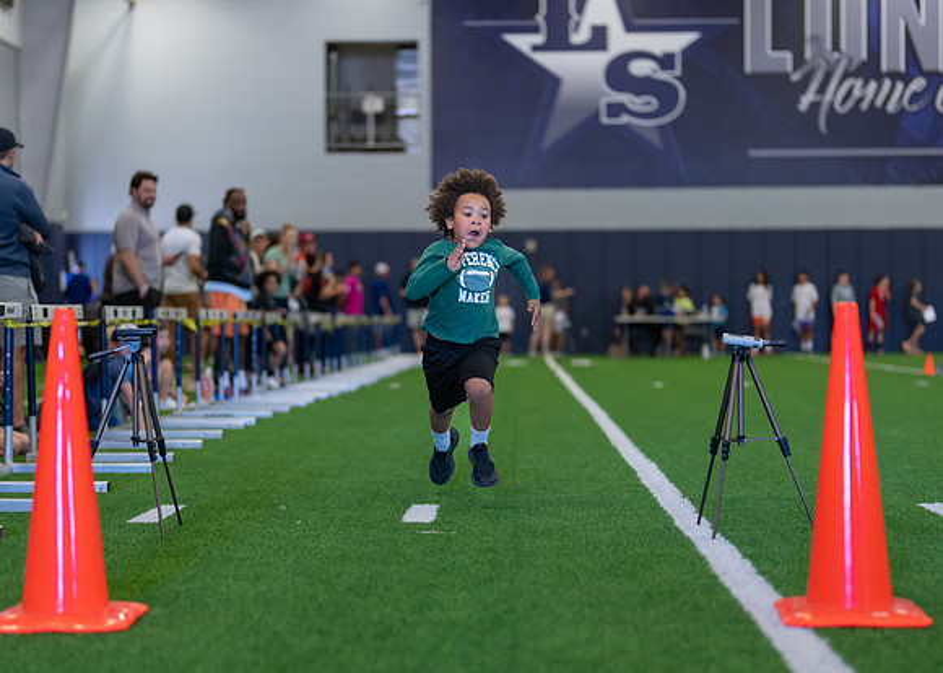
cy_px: 354
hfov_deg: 28.4
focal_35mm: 70
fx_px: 1864
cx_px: 473
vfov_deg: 20.5
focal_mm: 50
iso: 1250
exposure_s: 1/1000
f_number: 1.2
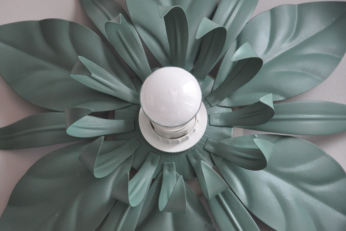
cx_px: 173
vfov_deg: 8.7
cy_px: 116
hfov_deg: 13.0
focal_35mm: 158
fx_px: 1514
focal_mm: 105
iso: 1600
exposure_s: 1/100
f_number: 5.6
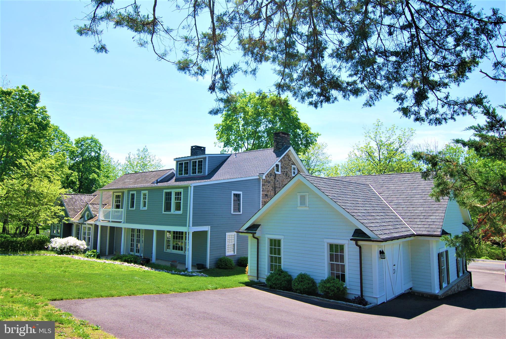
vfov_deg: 53.2
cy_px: 170
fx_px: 338
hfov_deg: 73.7
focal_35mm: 24
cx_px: 253
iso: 100
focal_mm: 16
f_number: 8
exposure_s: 1/200
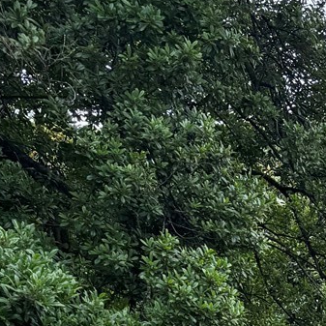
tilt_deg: -0.4
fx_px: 1289
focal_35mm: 121
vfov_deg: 12.4
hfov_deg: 12.8
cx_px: 621
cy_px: 685
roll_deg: +0.4
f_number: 1.78
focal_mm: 6.76
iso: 80
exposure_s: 1/832
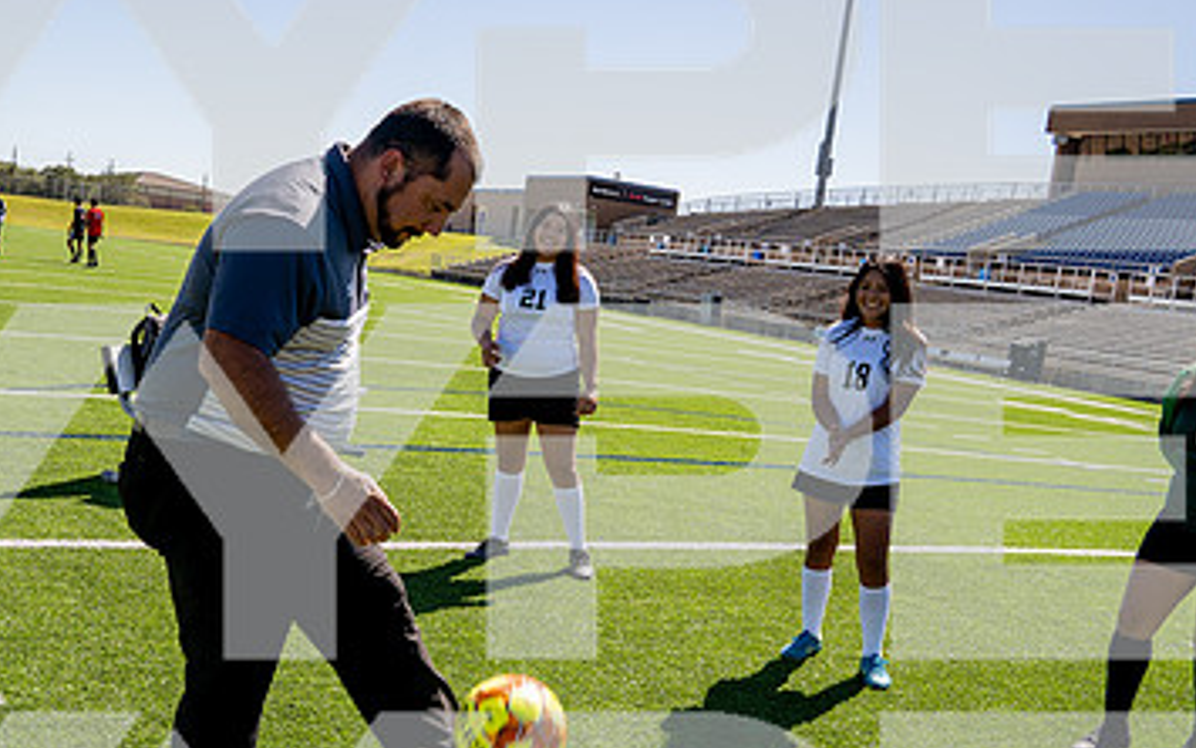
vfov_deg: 31.8
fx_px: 1304
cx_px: 421
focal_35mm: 40
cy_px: 484
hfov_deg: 48.6
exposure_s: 1/250
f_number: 8
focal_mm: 24
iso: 100
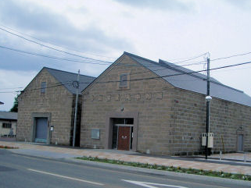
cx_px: 145
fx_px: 334
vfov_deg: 31.5
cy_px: 112
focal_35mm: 46
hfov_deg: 41.1
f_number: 4.3
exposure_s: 1/1250
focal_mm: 5.8
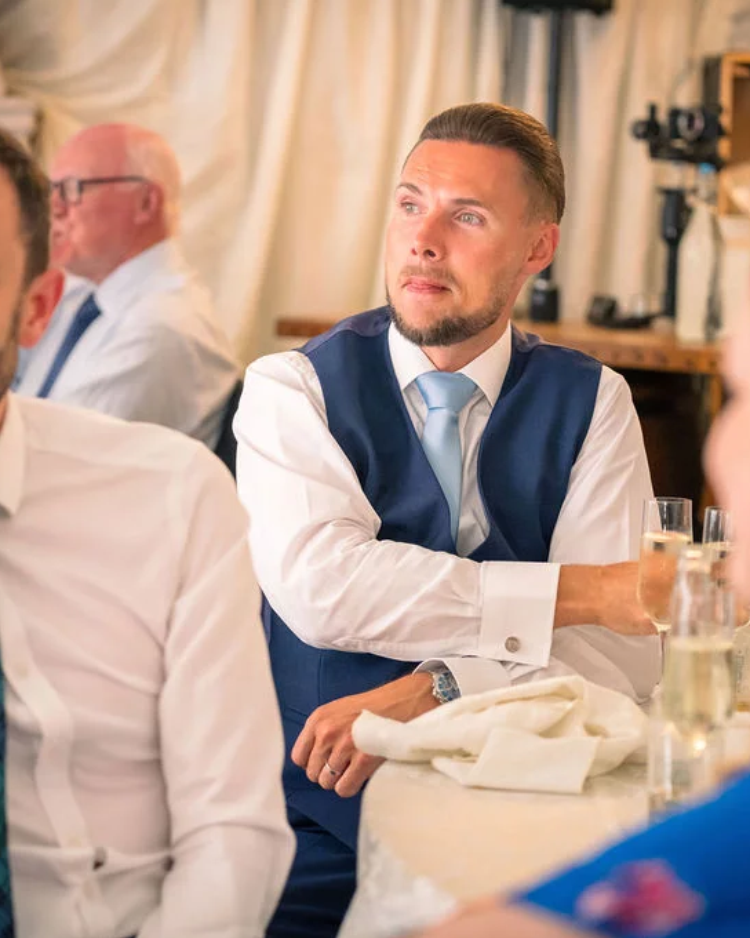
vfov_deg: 18.1
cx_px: 341
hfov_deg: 14.5
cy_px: 468
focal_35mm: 106
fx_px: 2941
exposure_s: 1/250
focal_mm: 75
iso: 4000
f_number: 2.8
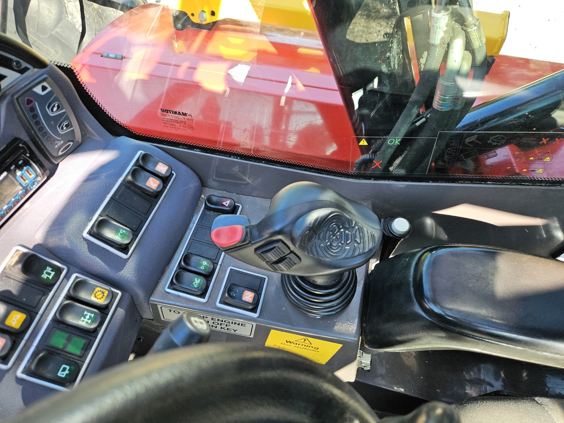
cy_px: 212
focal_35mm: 23
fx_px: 375
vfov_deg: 58.9
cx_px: 282
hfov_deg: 73.9
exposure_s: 1/180
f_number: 1.8
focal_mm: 5.4
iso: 64
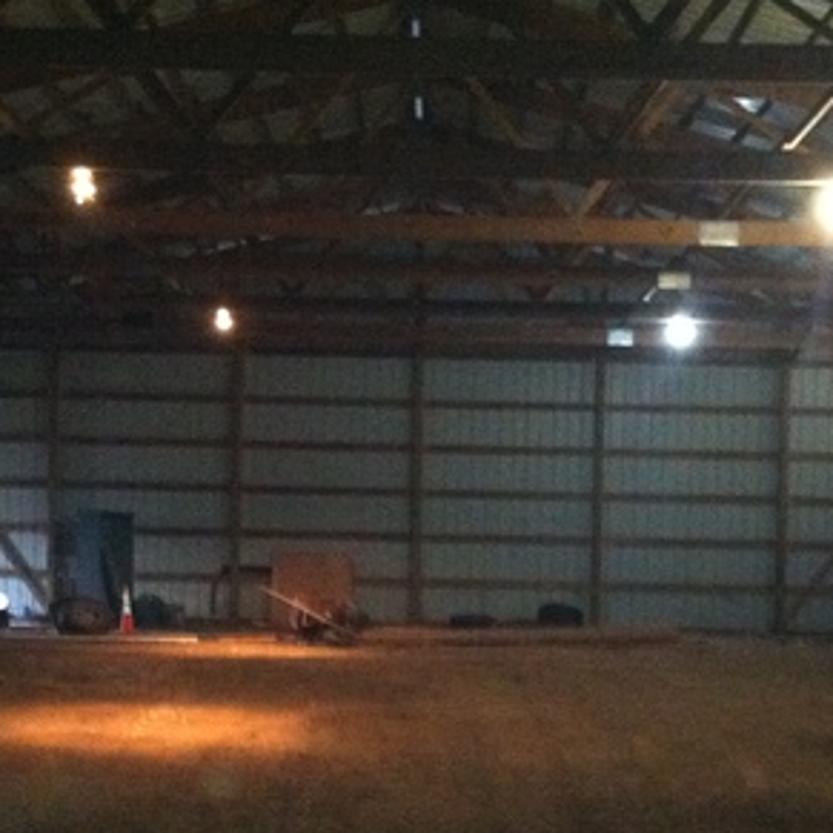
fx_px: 1851
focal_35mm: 68
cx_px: 432
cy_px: 581
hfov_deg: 25.4
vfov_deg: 25.2
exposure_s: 1/15
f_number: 2.8
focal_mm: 3.85
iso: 1000
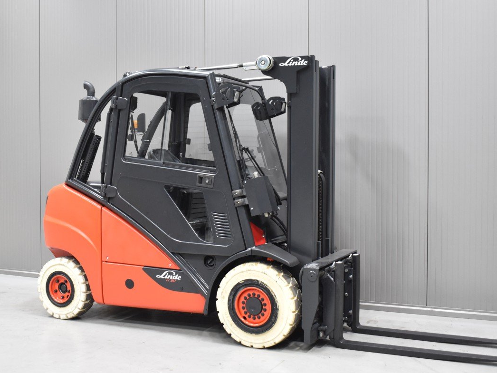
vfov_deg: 33.6
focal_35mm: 43
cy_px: 188
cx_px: 220
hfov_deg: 43.8
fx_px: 618
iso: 1600
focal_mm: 26
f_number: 5
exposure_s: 1/25
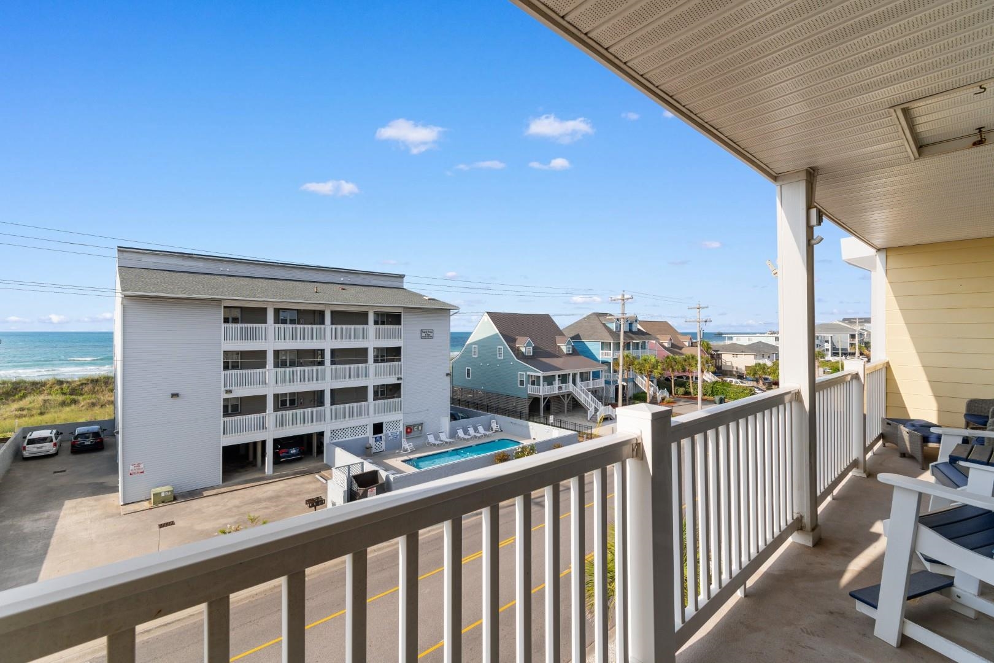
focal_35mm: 15
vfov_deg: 77.3
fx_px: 414
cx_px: 497
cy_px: 332
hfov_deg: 100.4
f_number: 8
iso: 100
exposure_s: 1/250
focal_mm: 10
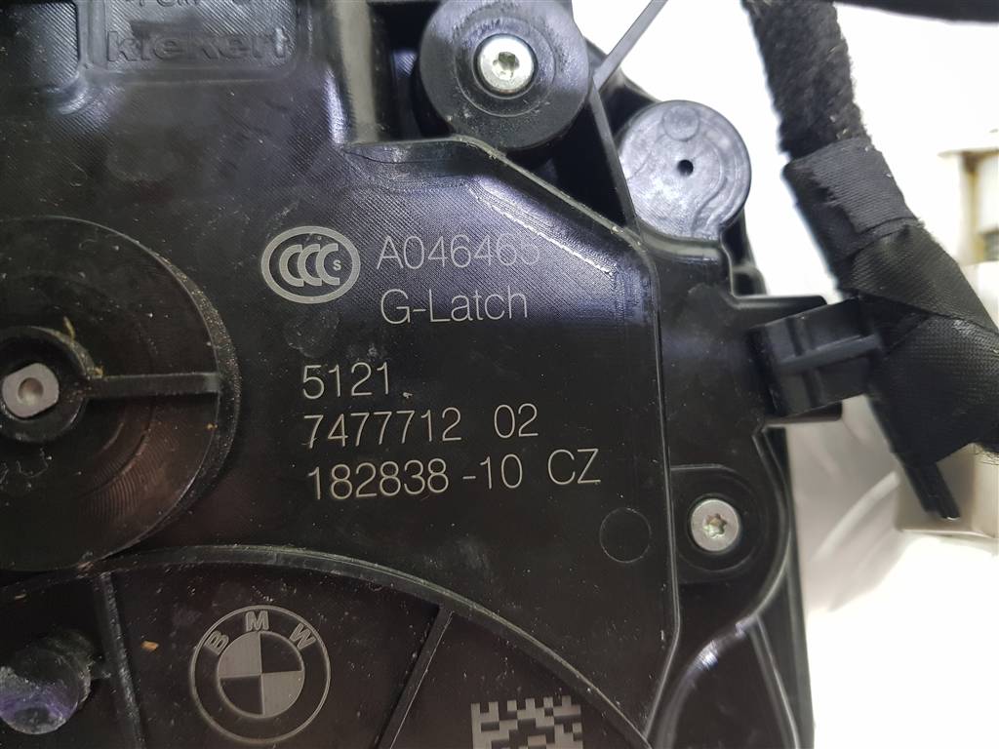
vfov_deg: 53.1
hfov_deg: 67.3
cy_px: 374
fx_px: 750
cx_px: 500
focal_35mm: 26
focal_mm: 4.2
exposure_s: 1/25
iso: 250
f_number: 1.7
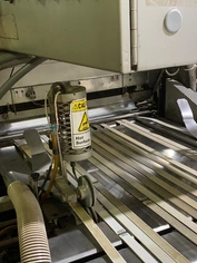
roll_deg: +3.6
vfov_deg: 41.7
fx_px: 334
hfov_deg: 32.8
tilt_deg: -28.3
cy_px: 197
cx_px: 114
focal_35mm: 44
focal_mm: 4.25
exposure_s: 1/60
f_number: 1.8
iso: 160
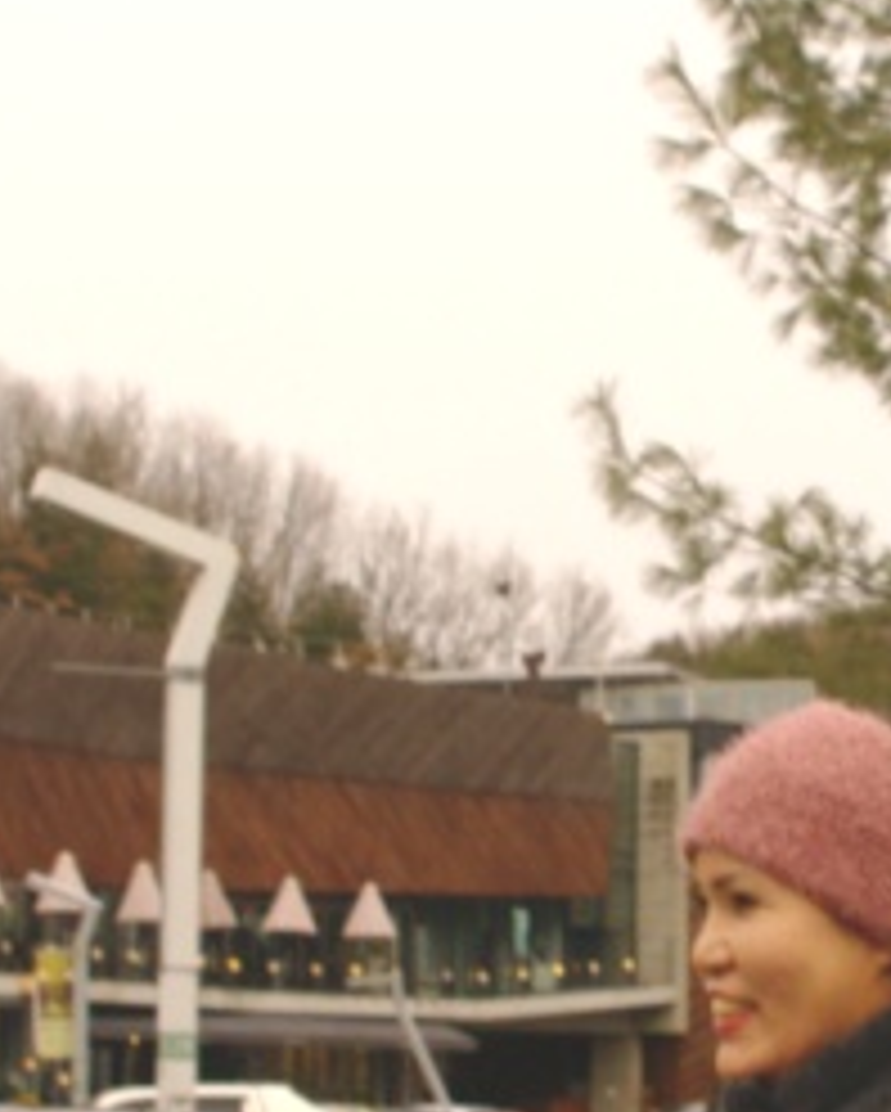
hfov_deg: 14.1
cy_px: 669
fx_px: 3556
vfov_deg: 17.8
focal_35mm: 108
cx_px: 801
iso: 200
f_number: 8
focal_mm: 20
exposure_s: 1/180
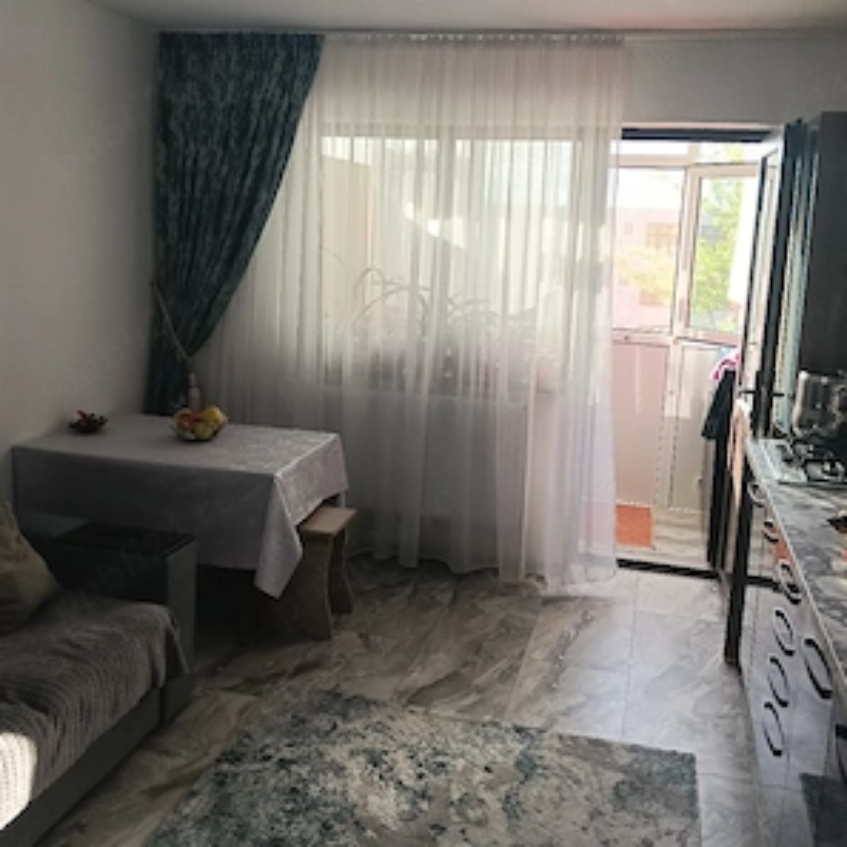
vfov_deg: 50.9
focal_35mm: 32
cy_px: 365
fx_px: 886
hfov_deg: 51.1
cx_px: 422
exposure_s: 1/50.3
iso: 80
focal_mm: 3.98
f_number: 1.8
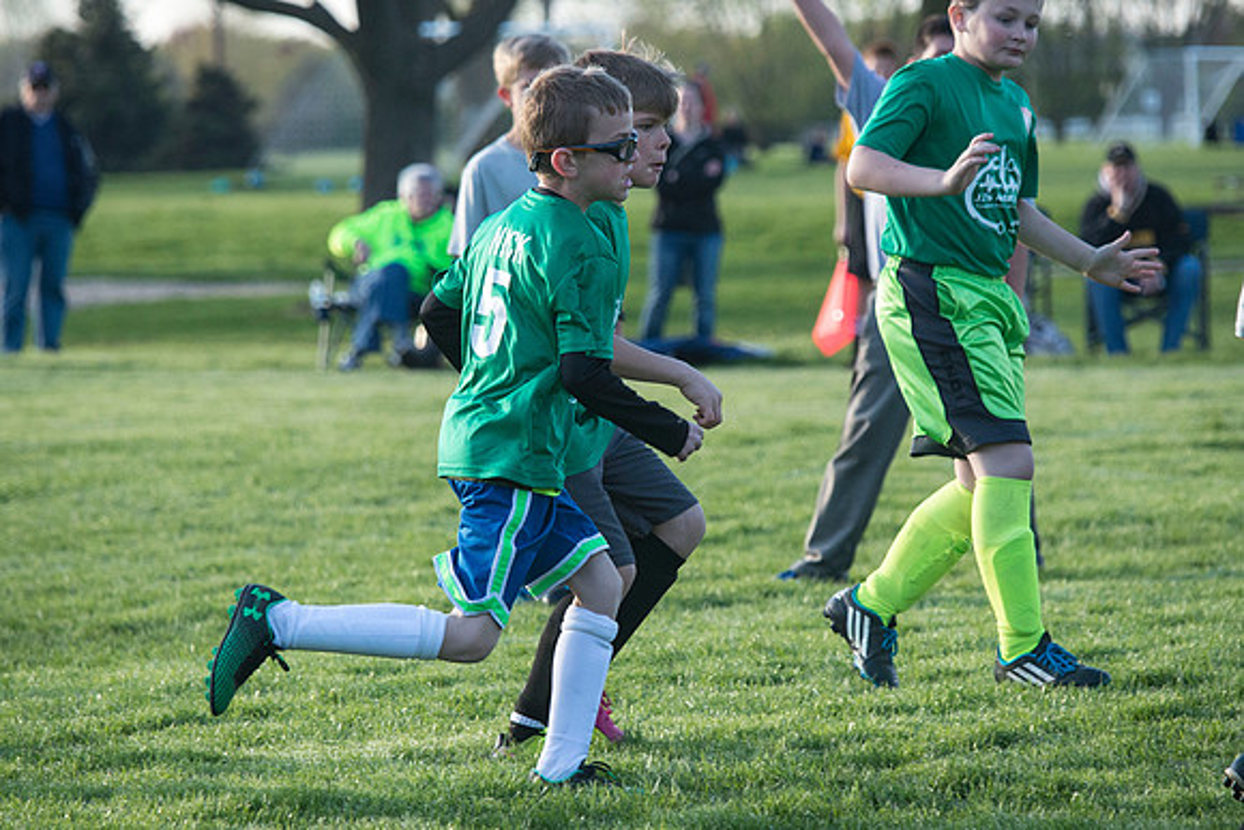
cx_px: 631
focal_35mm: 258
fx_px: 8900
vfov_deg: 5.3
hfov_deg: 8.0
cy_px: 437
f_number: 7.1
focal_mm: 220
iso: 1600
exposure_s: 1/800
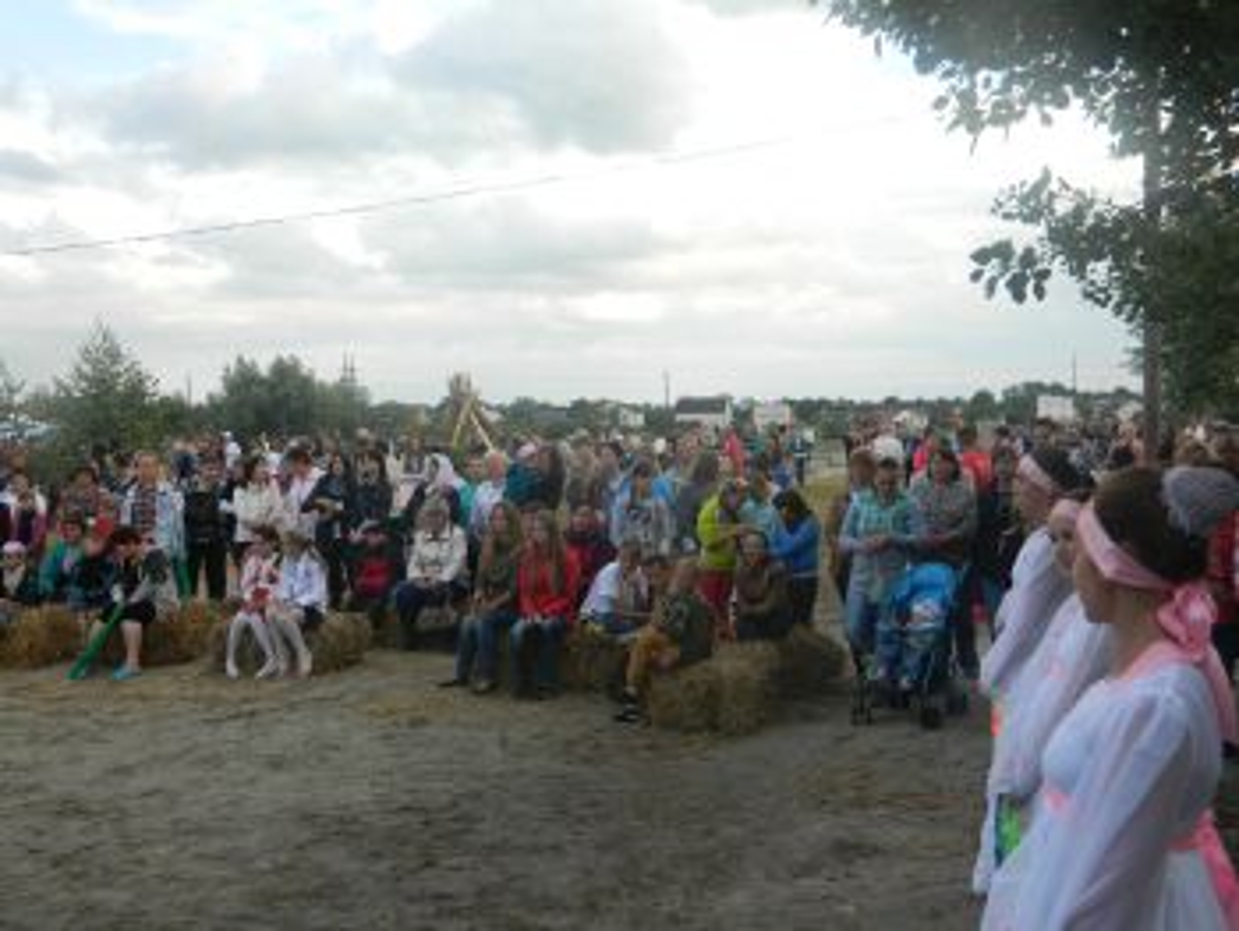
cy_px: 466
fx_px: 1469
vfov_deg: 35.2
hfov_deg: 45.7
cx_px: 620
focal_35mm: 41
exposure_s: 1/200
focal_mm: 7.3
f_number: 3.5
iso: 80
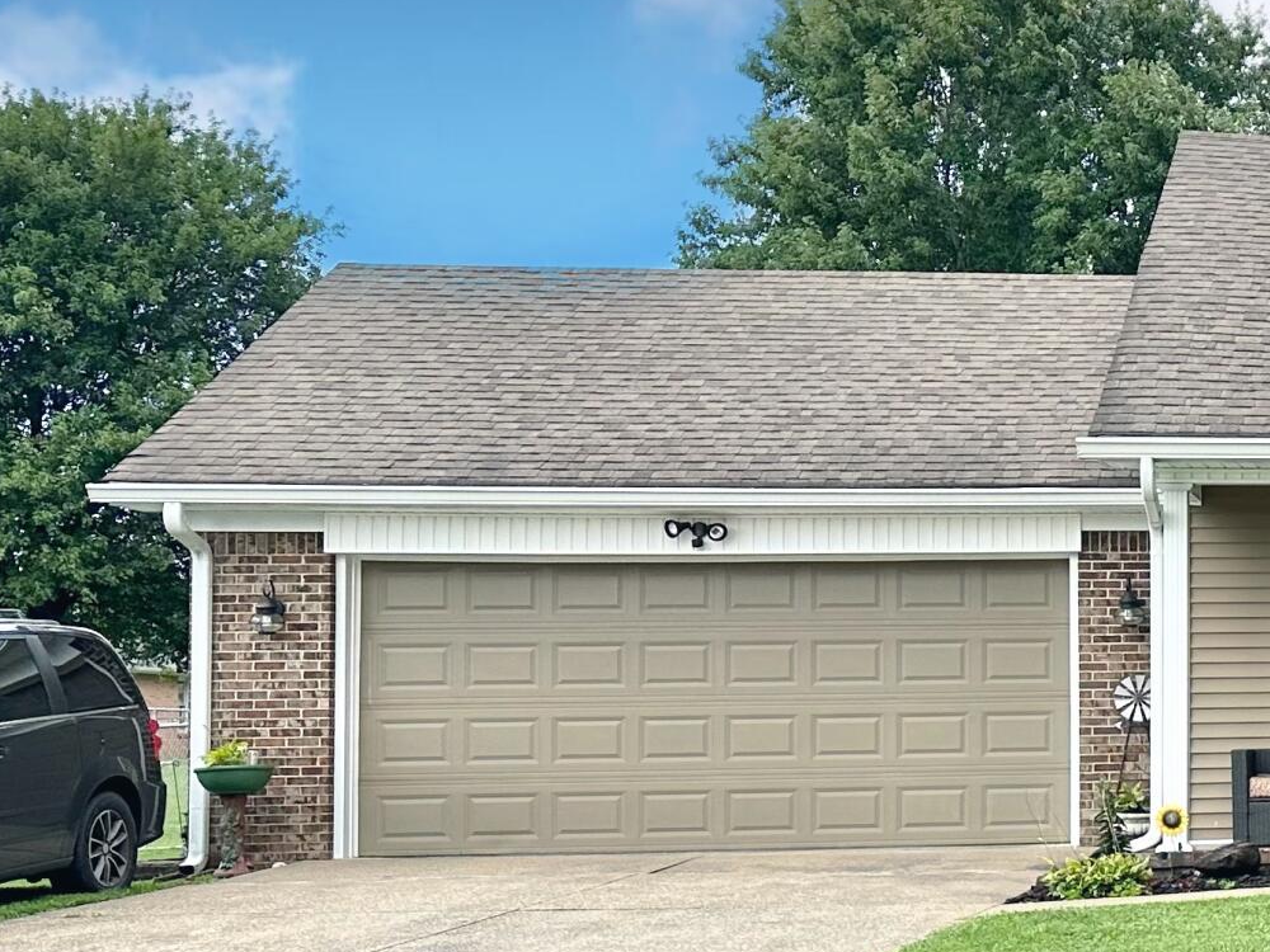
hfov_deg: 22.3
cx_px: 1895
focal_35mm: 72
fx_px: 2642
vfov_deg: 20.3
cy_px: 661
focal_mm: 6.86
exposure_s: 1/2410
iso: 80
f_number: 1.78
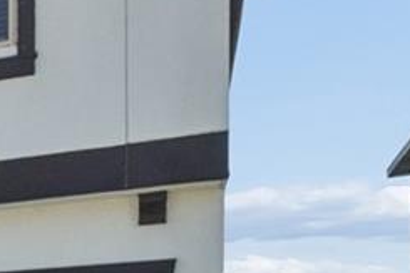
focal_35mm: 98
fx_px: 1115
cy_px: 452
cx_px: -703
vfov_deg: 12.9
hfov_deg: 12.7
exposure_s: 1/400
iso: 160
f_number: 8
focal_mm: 10
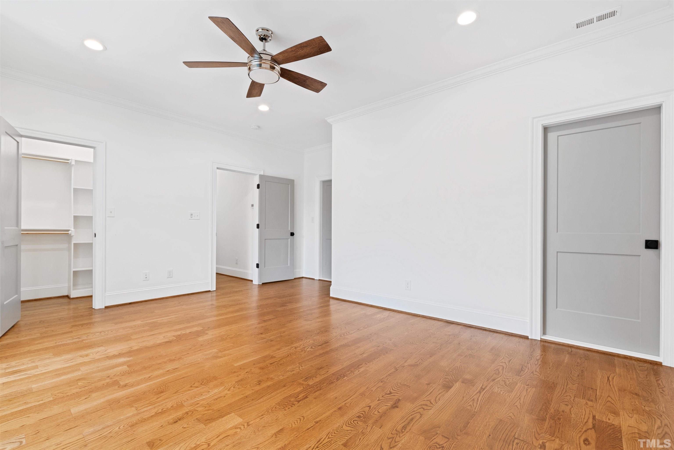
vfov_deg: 72.1
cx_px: 337
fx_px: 309
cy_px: 225
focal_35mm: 16
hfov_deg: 95.0
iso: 100
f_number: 8
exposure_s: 1/2
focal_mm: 11
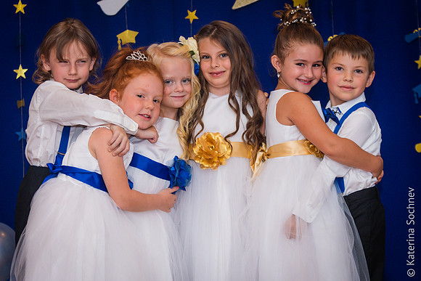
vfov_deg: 13.4
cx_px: 226
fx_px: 1195
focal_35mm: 102
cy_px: 94
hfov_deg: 20.0
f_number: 3.5
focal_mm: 70
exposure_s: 1/200
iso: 320
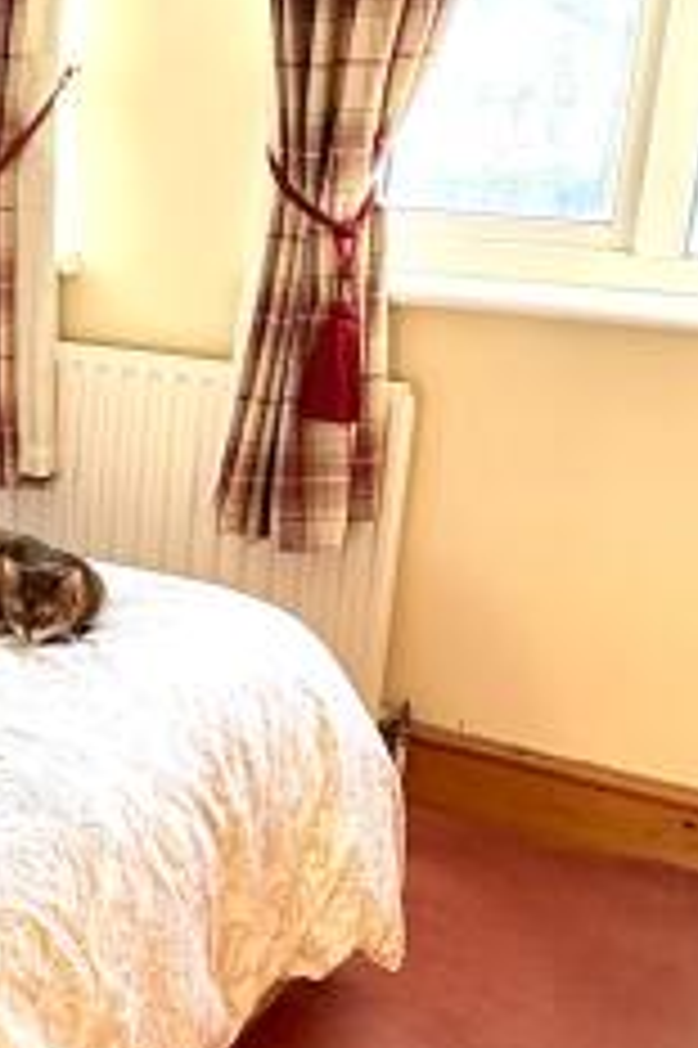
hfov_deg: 18.3
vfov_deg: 31.4
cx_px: -419
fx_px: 1864
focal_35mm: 64
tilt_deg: -17.3
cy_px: 540
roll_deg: +0.9
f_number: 2.2
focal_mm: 2.22
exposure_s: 1/132
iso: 40
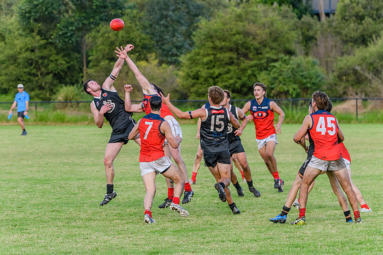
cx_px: 184
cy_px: 116
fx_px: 2594
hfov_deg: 8.4
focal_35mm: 244
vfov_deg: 5.6
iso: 2000
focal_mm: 200
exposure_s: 1/2000
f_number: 5.3
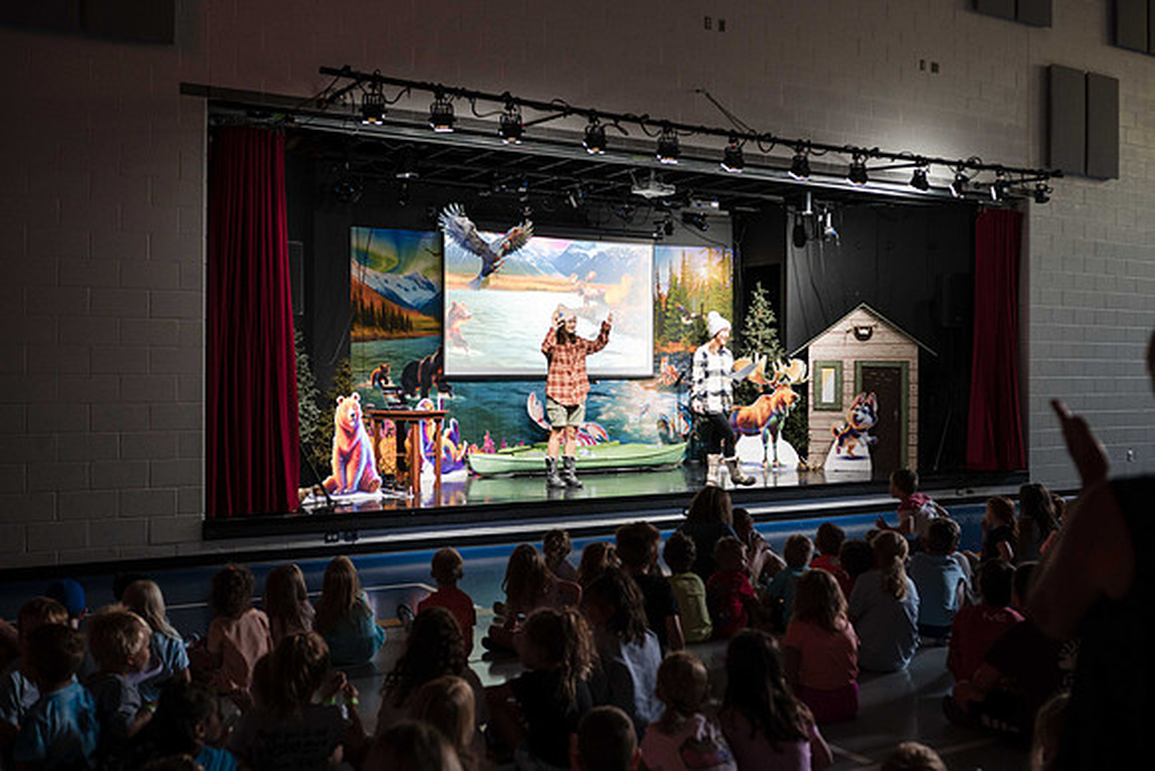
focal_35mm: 37
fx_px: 1192
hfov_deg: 51.7
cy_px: 378
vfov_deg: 35.8
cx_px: 566
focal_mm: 35
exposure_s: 1/125
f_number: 2.8
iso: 1600
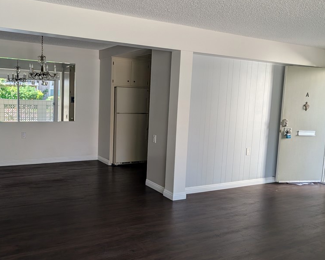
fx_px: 308
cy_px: 135
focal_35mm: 32
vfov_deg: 45.8
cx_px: 136
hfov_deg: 55.4
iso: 19
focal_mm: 6.9
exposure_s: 1/321
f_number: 1.68
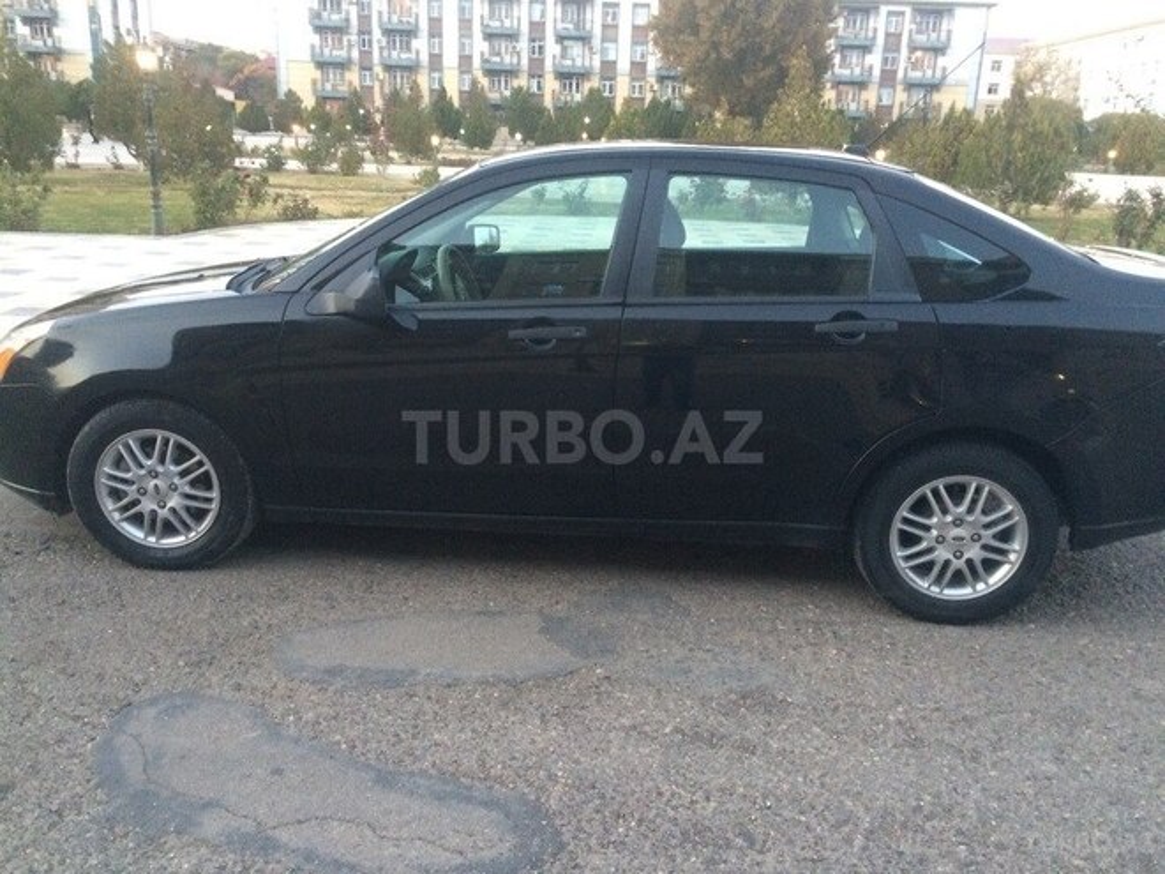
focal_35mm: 29
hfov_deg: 61.7
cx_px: 582
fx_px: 976
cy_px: 437
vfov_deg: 48.2
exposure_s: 1/33
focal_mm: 4.15
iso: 320
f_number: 2.2
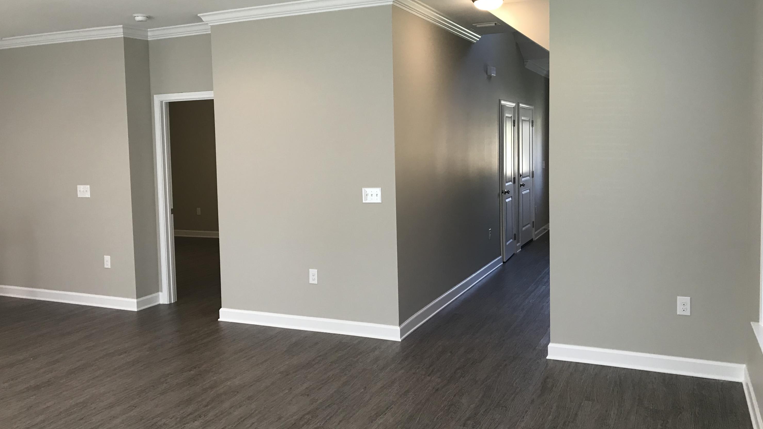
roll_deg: +1.4
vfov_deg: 37.8
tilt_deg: -5.0
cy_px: 196
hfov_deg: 62.6
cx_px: 387
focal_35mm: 31
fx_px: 627
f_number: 1.8
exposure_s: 1/40
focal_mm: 3.99
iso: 25
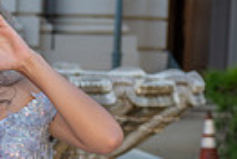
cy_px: 176
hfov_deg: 9.0
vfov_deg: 6.5
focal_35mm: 212
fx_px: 1399
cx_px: -262
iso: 200
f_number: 4
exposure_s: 1/200
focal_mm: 48
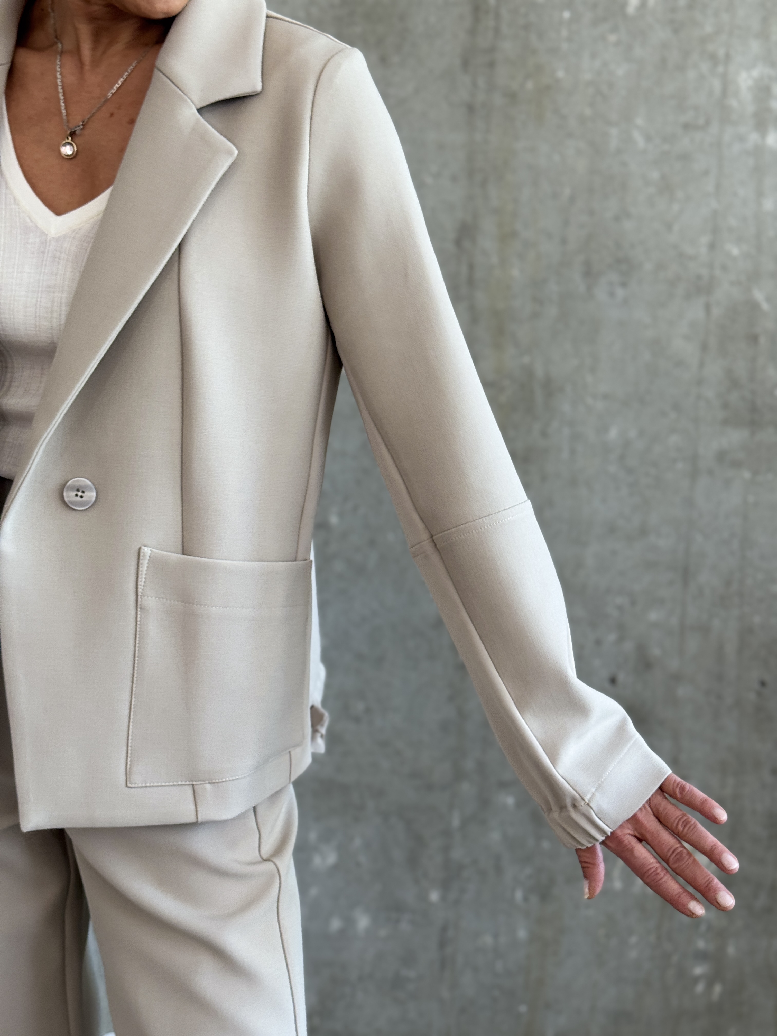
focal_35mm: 48
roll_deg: -2.6
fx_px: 1437
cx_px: 388
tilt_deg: -8.3
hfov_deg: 30.3
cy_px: 518
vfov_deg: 39.7
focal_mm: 6.76
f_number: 1.78
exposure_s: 1/100
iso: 80
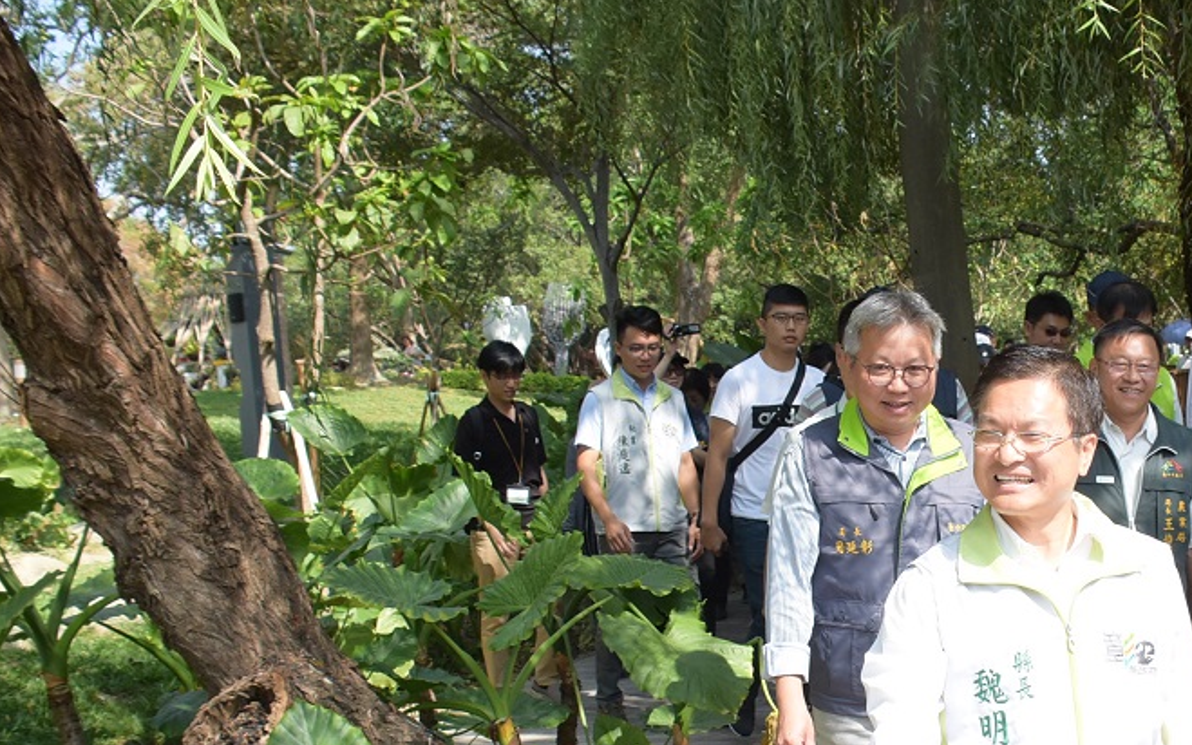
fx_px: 1624
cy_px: 629
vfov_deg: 25.3
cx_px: 961
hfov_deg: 38.7
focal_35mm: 50
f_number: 5.6
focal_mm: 18
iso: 500
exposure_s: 1/640
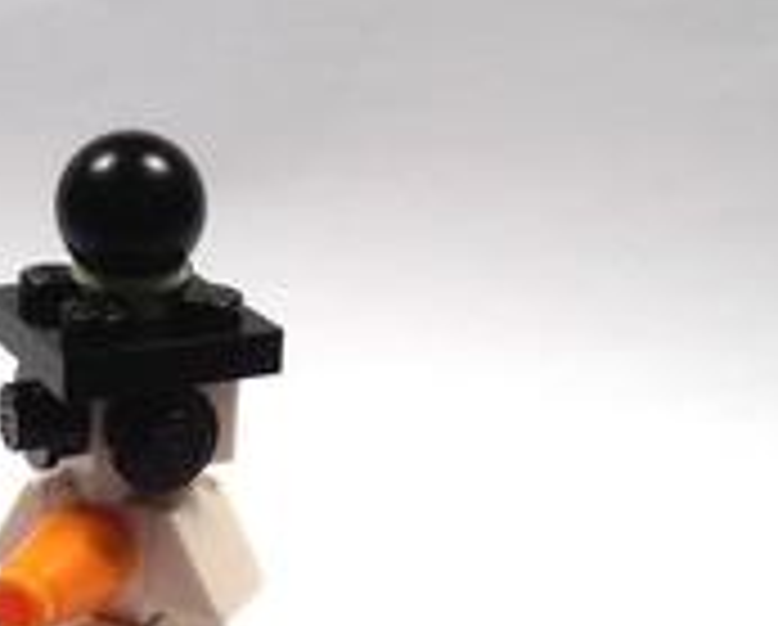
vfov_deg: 20.2
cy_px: 527
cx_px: 90
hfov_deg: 24.7
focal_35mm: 75
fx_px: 1730
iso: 80
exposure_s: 1/80
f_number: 3.9
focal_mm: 6.61
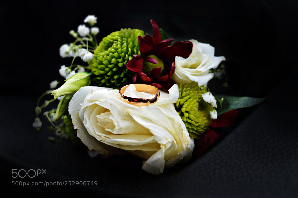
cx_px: 149
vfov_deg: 28.0
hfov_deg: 41.1
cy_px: 99
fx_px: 397
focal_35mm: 48
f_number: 6.3
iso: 100
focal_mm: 32
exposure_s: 1/160
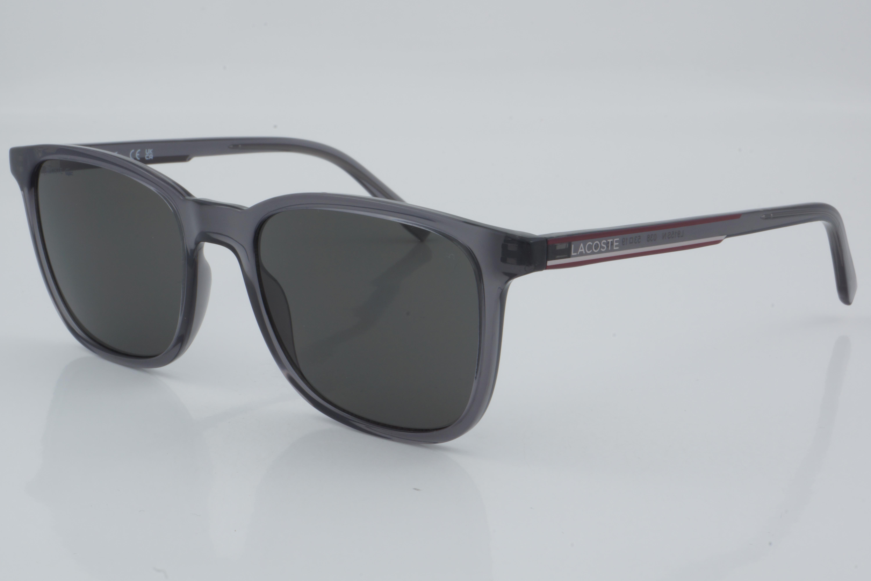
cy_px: 290
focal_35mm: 68
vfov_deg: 20.2
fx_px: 1633
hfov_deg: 29.9
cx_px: 436
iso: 100
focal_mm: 45
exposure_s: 1/4
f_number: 29
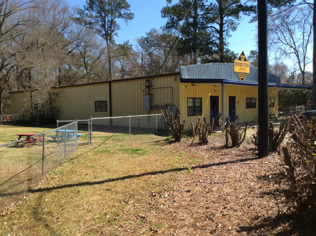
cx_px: 158
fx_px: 292
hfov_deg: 56.9
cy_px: 118
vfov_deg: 44.1
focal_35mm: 32
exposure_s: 1/907
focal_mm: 3.3
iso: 32
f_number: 2.4
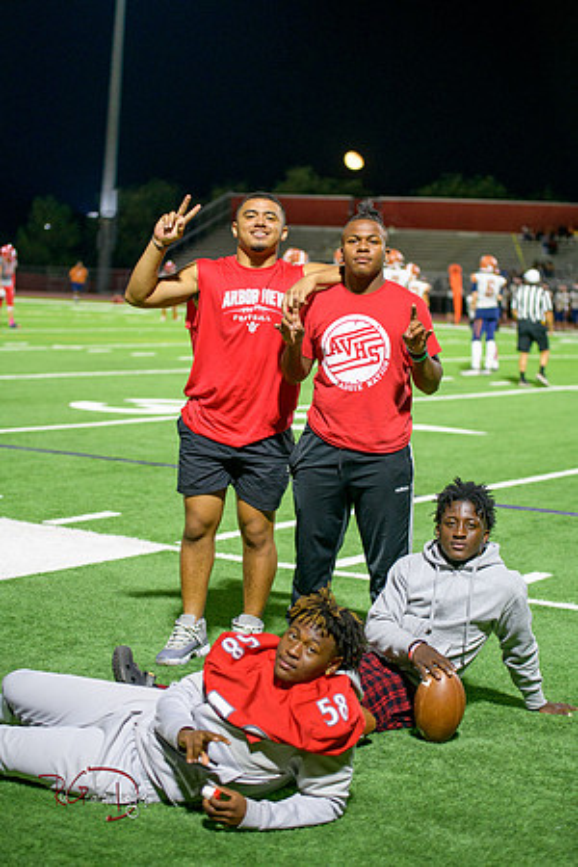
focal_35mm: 70
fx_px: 1686
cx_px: 289
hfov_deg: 19.5
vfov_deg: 28.8
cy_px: 434
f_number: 2.8
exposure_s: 1/250
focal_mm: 70
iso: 1600
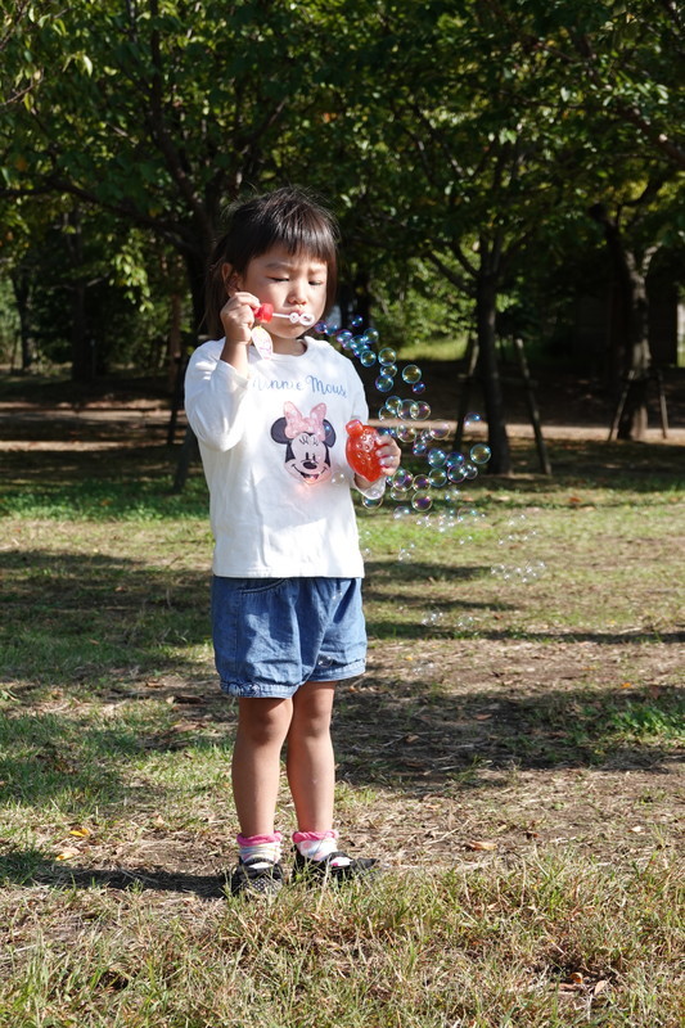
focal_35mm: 65
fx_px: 1856
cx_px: 342
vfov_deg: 31.0
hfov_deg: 20.9
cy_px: 514
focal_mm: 23.95
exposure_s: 1/500
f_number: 3.5
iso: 100
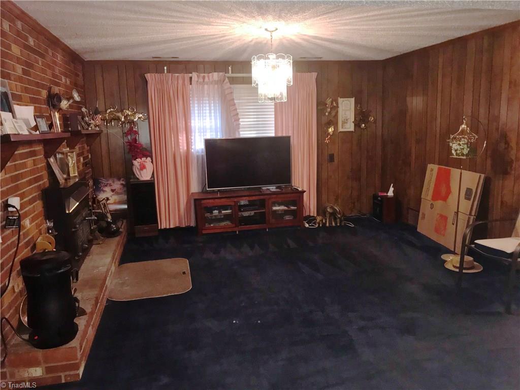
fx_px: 421
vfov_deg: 49.7
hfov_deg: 63.4
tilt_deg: -8.7
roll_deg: +1.6
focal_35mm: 28
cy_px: 195
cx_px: 260
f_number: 1.8
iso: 80
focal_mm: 3.99
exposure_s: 1/16
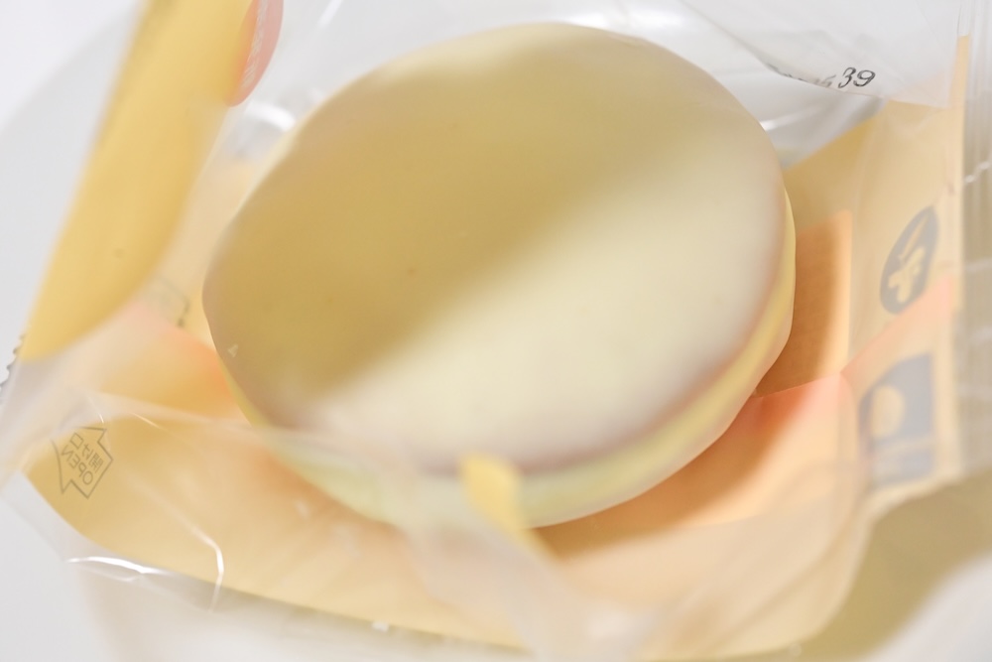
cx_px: 496
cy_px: 331
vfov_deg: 22.6
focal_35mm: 60
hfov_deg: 33.4
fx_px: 1653
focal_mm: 60
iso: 6400
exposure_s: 1/200
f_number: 5.6
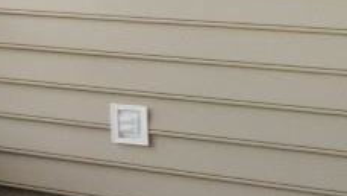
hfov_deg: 11.0
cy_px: -132
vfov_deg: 10.4
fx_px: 1022
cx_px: -727
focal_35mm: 111
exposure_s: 1/160
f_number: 6.3
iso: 100
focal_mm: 10
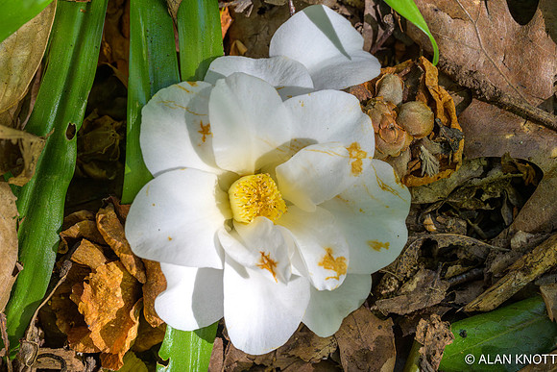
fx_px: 1625
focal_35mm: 105
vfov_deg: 13.0
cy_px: 186
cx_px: 278
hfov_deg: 19.5
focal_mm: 105
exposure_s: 1/640
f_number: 9
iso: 1250
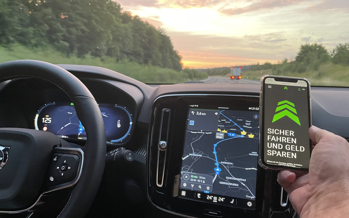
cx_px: 174
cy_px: 110
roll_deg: -1.1
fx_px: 266
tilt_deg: -8.5
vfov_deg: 44.5
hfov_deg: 66.5
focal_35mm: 28
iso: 500
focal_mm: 4.2
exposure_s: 1/50
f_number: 1.6
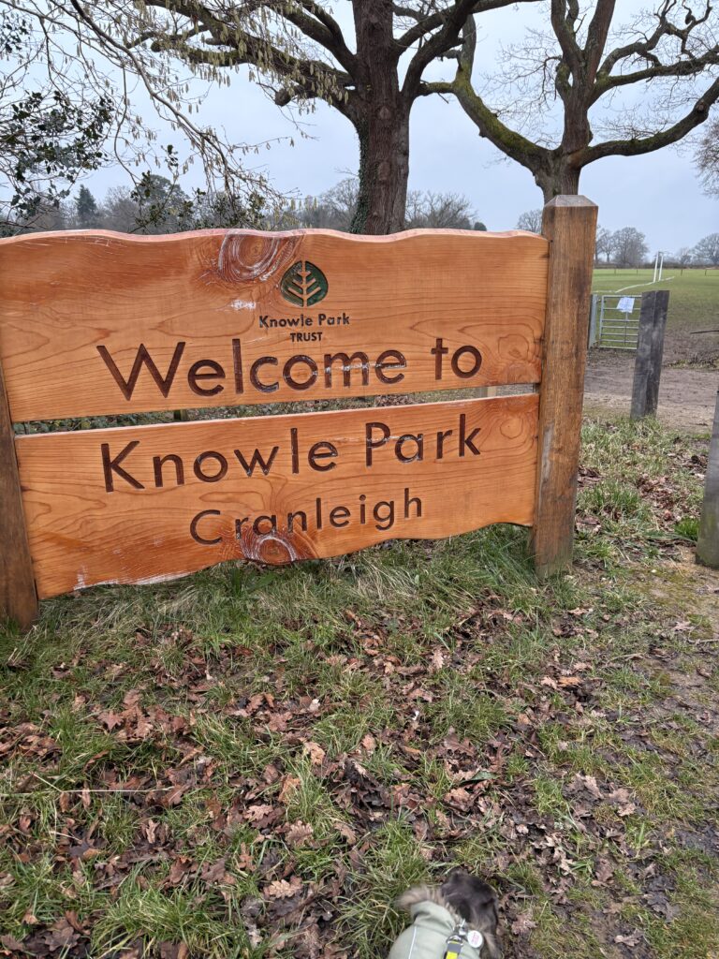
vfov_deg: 67.3
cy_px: 480
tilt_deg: -14.4
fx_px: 720
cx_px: 360
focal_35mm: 26
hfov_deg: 53.1
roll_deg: +1.0
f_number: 1.6
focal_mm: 5.96
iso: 125
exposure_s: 1/104
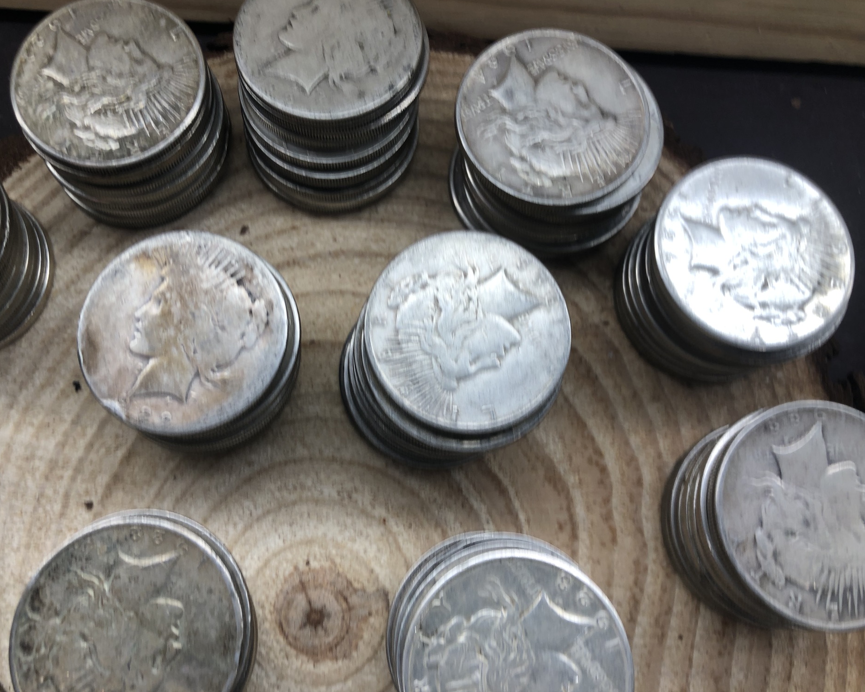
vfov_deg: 48.5
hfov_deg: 58.7
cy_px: 337
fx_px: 768
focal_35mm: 30
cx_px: 391
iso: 25
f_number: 1.8
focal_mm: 3.99
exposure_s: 1/120
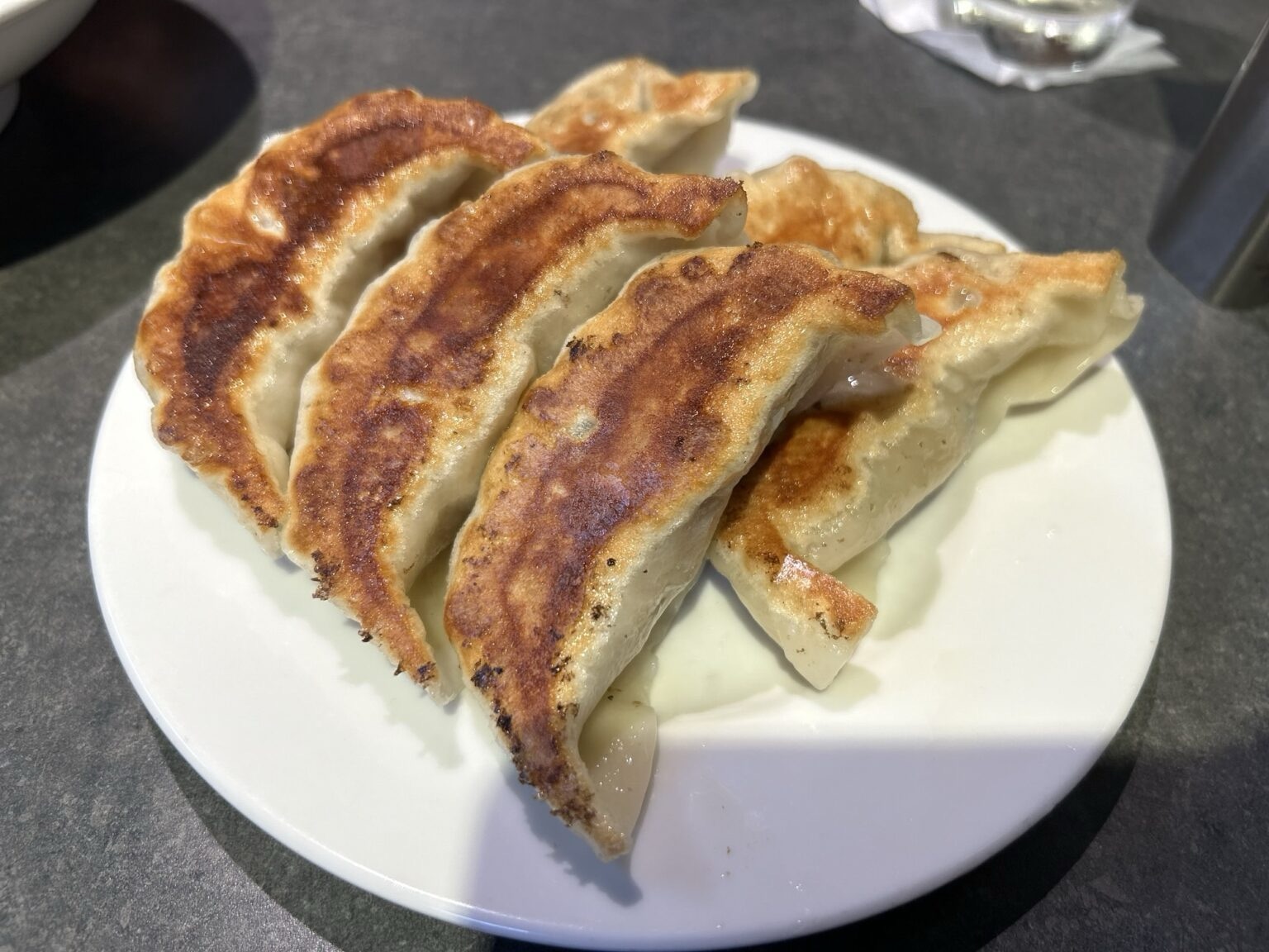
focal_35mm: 26
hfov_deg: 67.3
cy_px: 476
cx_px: 634
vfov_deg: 53.1
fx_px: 953
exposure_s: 1/100
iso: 50
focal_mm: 5.7
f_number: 1.5
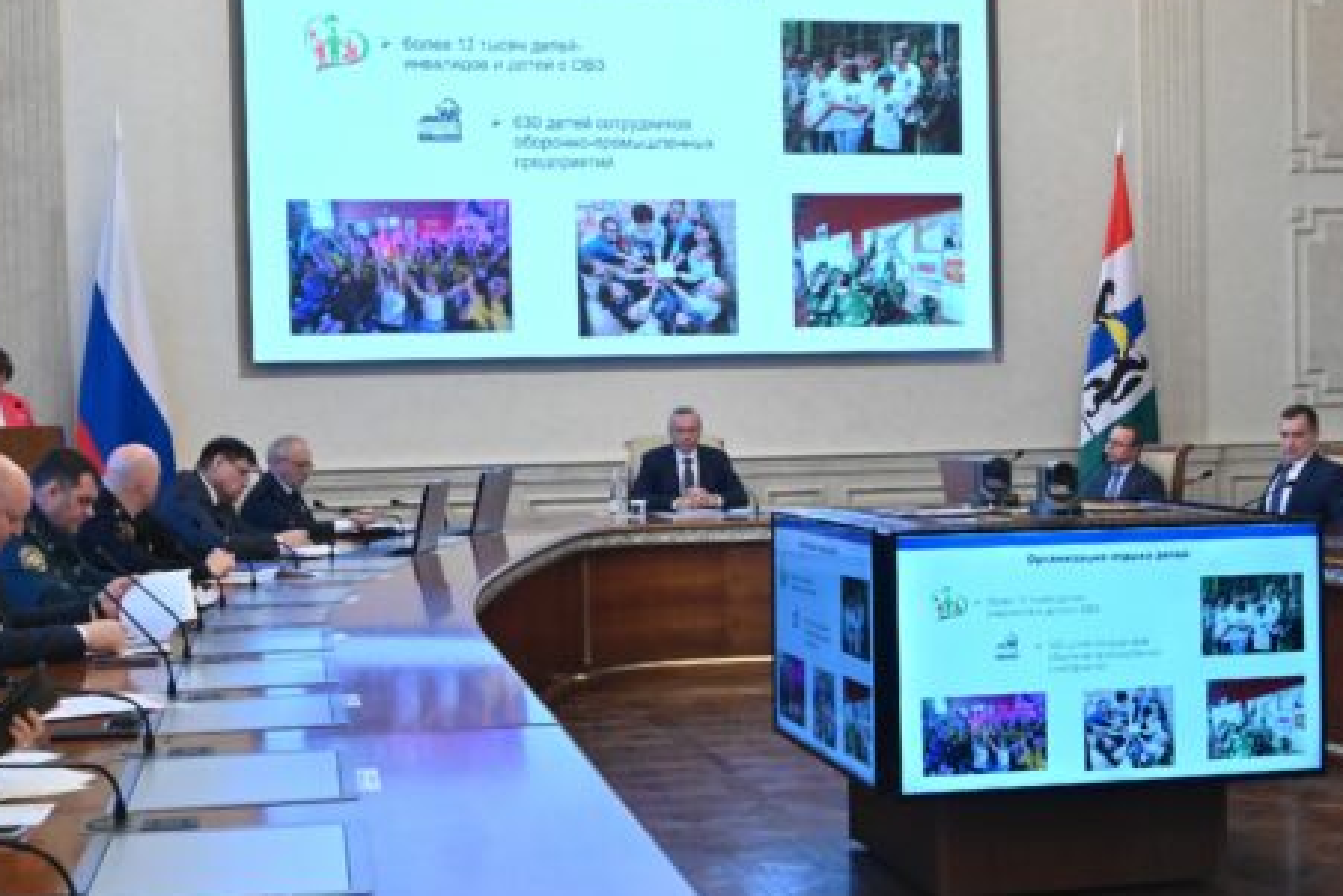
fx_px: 2015
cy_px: 461
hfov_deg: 36.8
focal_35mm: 54
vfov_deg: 25.1
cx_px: 756
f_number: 13
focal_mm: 35
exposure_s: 1/160
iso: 6400
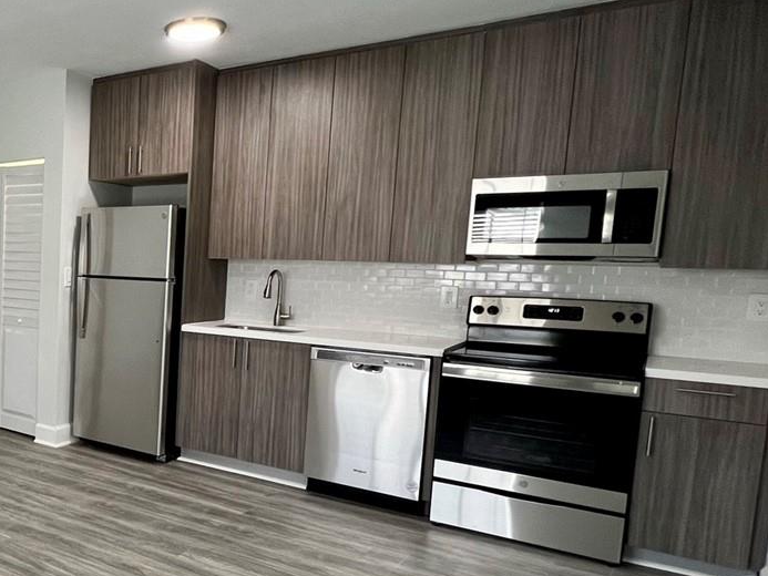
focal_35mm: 30
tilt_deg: -6.9
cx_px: -9
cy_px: 335
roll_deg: -1.5
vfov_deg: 46.6
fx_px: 666
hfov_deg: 48.6
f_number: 1.8
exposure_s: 1/99
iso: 200
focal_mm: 1.57
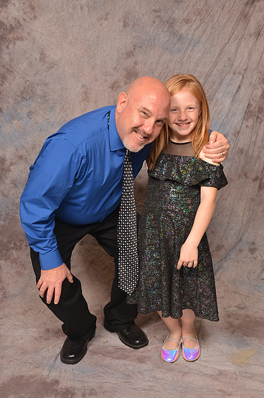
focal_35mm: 47
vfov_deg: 42.0
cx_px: 133
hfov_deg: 28.5
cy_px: 205
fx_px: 519
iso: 200
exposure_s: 1/60
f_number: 5.6
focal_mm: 30
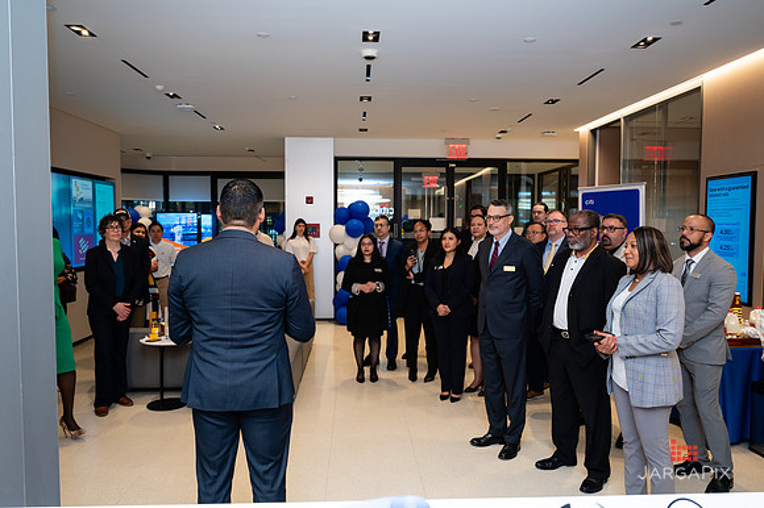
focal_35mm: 27
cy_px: 254
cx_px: 382
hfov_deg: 67.2
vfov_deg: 47.7
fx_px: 575
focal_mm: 26.5
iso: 400
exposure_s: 1/160
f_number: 4
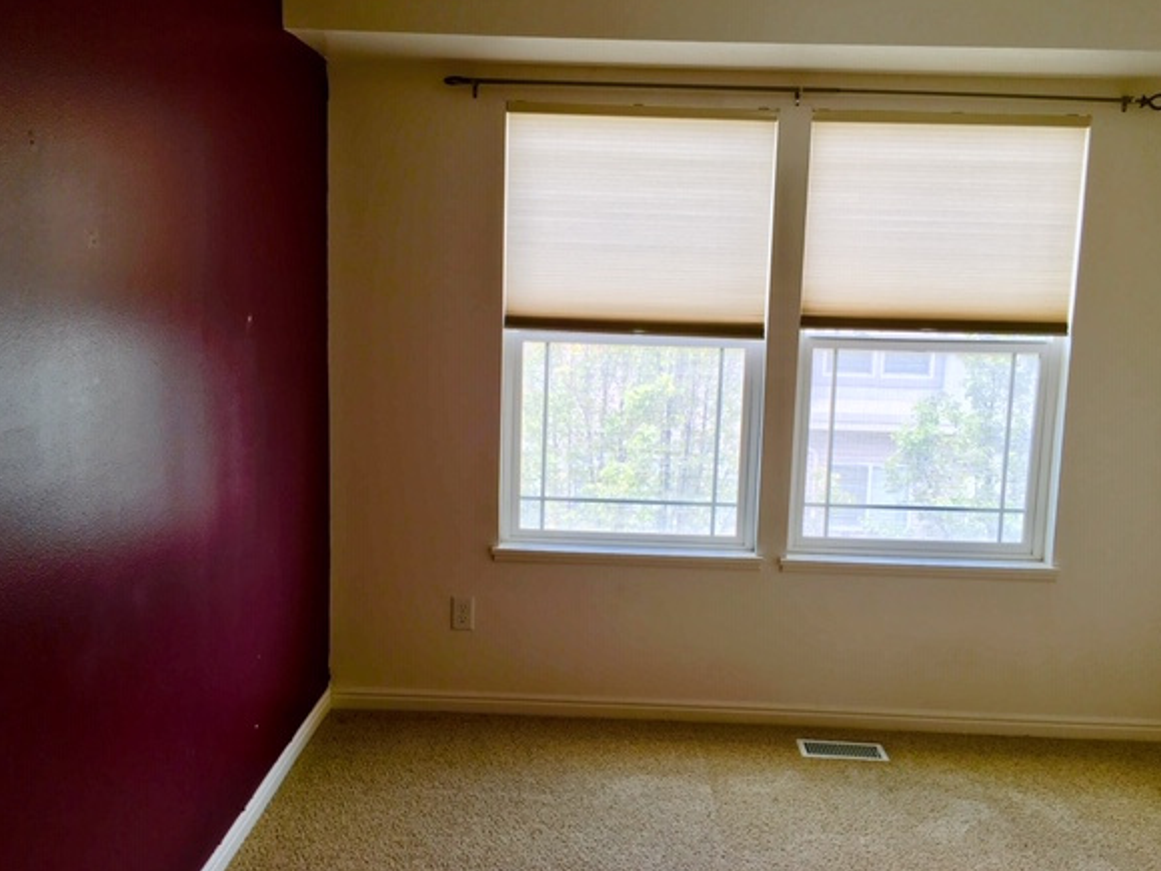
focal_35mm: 32
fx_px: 1073
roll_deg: -1.0
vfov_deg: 44.2
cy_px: 424
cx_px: 597
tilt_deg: -9.0
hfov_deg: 56.8
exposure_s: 1/120
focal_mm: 4.15
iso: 25
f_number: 2.2
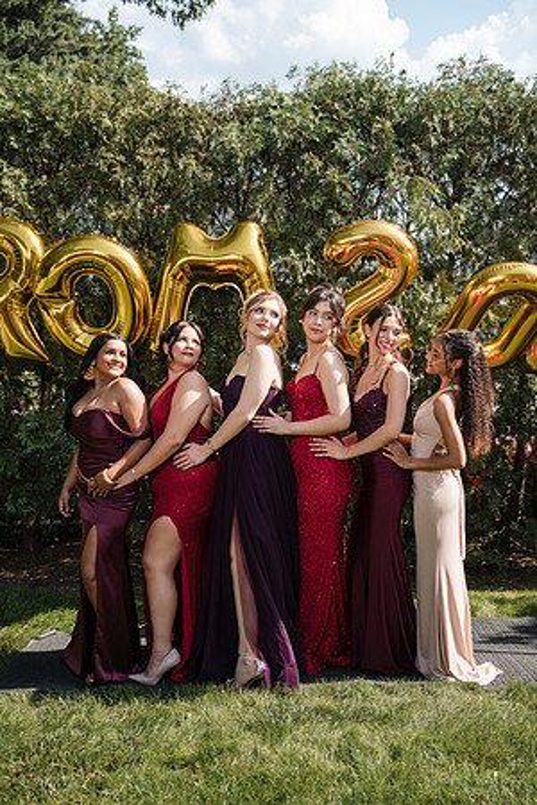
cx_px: 268
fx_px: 850
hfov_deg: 35.1
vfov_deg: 50.7
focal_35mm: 38
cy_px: 402
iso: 100
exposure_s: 1/250
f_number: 5
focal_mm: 38
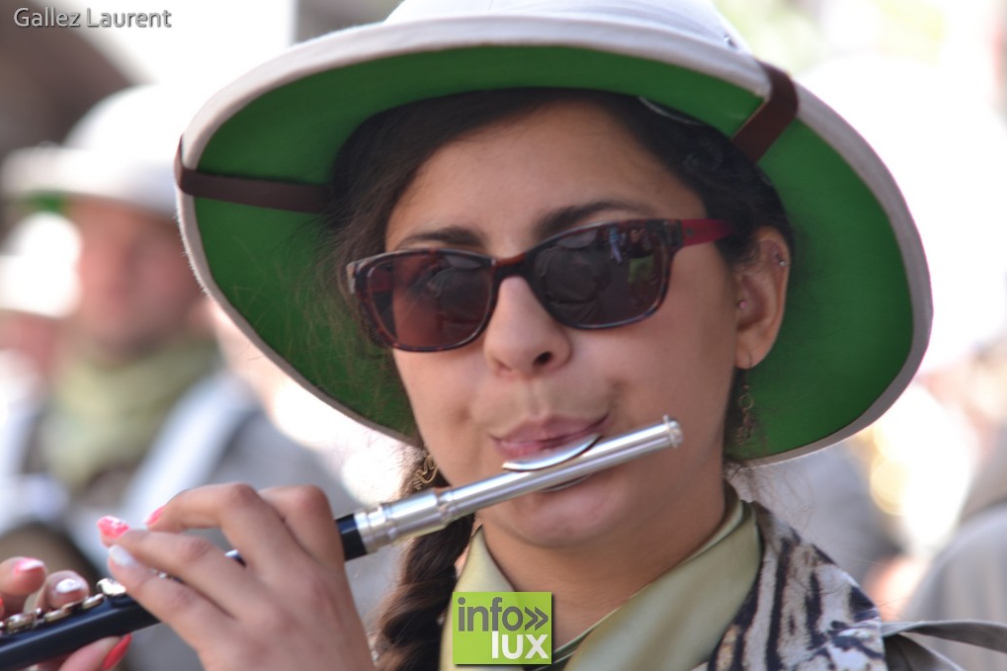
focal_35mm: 204
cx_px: 502
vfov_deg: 6.7
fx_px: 5691
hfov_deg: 10.1
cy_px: 335
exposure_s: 1/125
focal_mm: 135
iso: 200
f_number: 5
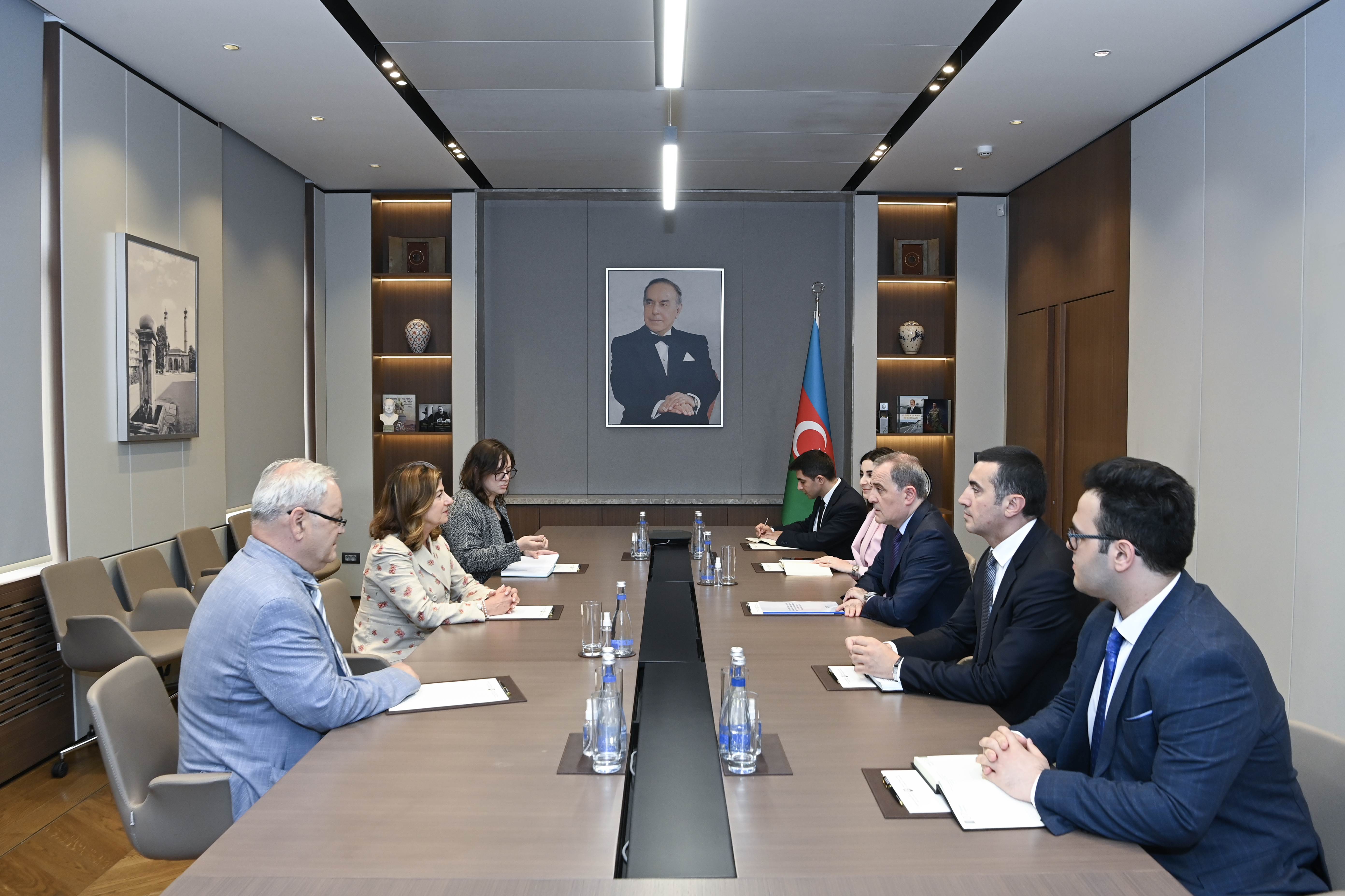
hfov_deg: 73.7
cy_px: 448
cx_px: 672
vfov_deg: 53.1
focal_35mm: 24
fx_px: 897
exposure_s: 1/100
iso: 1600
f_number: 6.3
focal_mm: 24
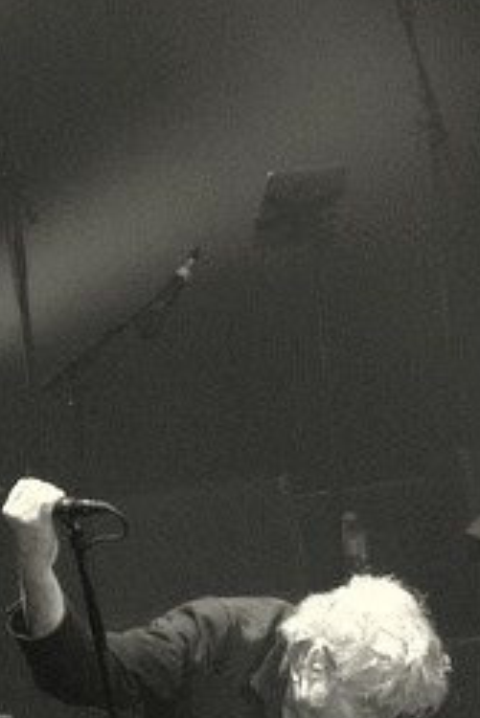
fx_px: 6031
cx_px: 220
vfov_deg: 6.8
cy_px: 910
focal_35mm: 302
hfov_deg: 4.6
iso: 3200
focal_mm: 70
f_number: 2.8
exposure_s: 1/200
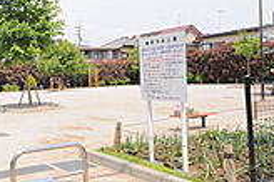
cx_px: 20
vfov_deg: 32.5
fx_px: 312
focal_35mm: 41
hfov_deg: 42.8
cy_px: 83
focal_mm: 10
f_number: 9
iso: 200
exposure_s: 1/320
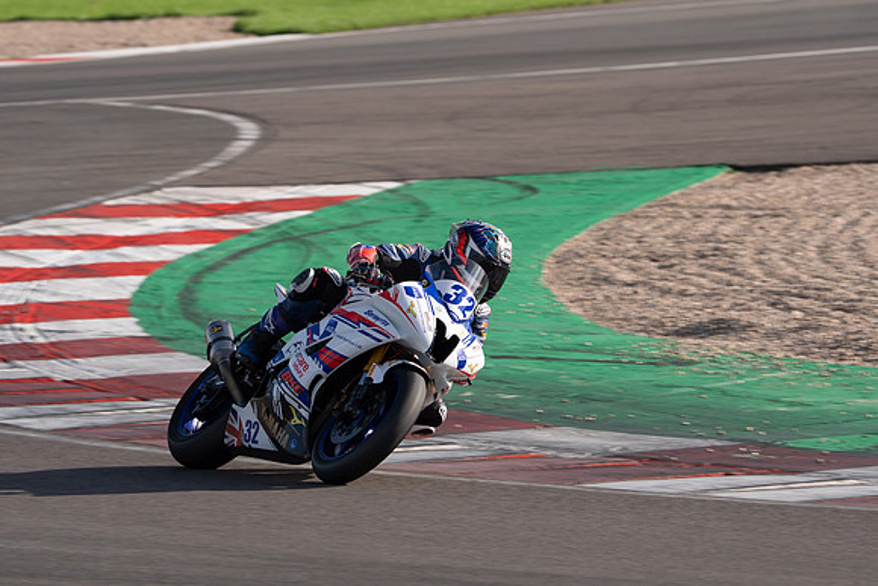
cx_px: 439
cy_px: 274
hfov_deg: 5.9
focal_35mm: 351
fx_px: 8559
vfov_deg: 3.9
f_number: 9
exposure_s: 1/400
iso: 200
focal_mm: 330
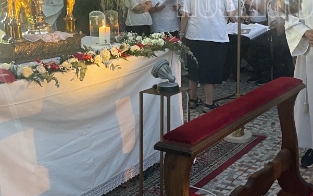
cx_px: 245
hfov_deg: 35.8
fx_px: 469
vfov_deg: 23.0
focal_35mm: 55
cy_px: 23
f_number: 1.6
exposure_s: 1/50
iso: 250
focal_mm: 4.2
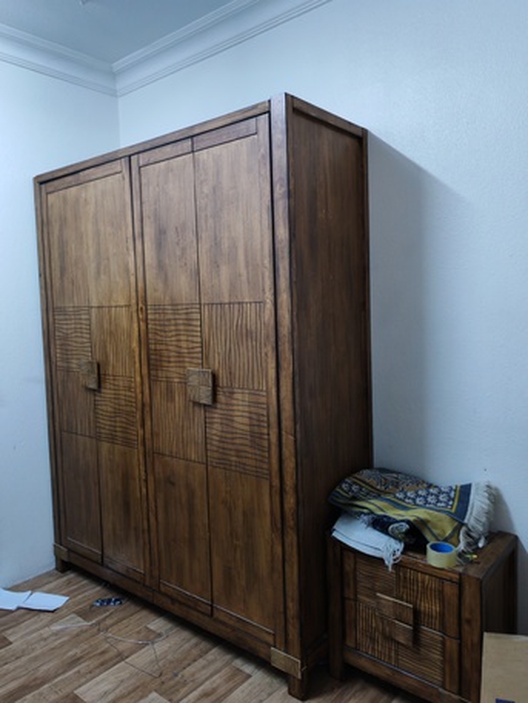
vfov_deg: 65.3
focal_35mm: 27
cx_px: 264
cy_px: 352
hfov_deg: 51.4
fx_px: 549
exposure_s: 1/33
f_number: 1.95
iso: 800
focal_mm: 5.52
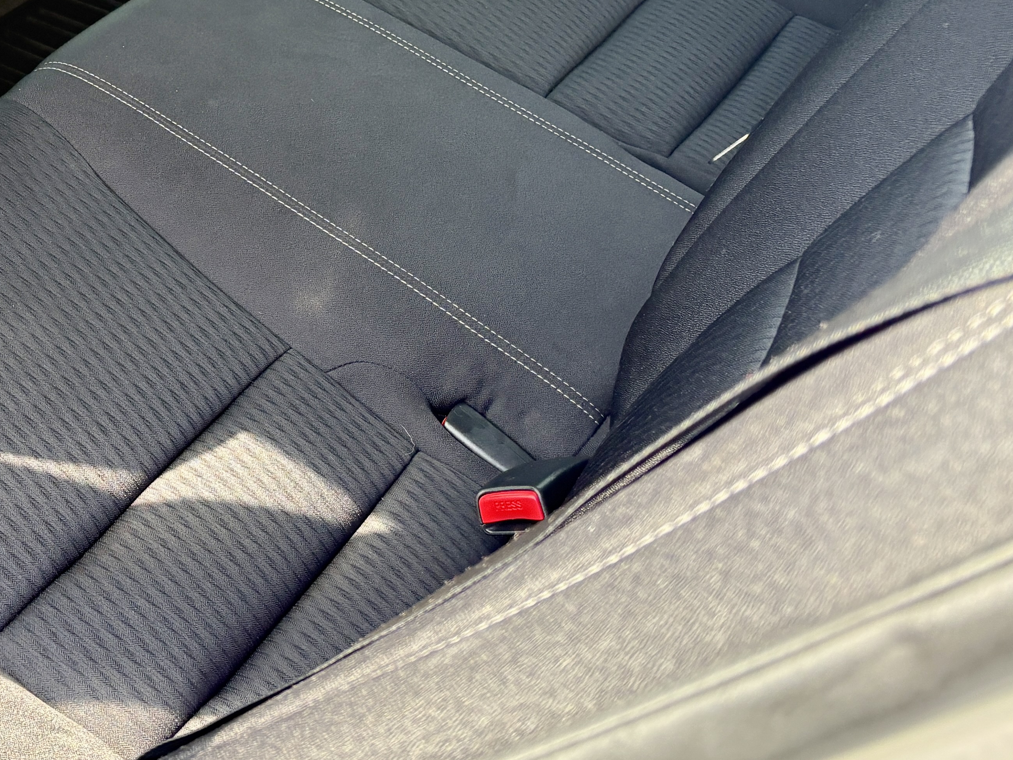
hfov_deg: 31.4
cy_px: 91
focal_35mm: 57
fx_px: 1668
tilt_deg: -31.5
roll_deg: -0.9
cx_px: 16
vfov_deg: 25.0
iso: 125
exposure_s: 1/160
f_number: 1.6
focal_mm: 5.96
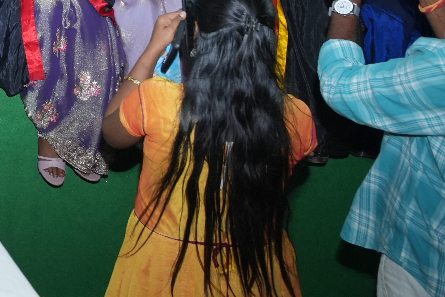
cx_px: -341
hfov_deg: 15.5
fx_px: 1412
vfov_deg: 11.3
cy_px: -210
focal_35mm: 114
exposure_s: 1/125
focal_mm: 31.9
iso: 1000
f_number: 5.6
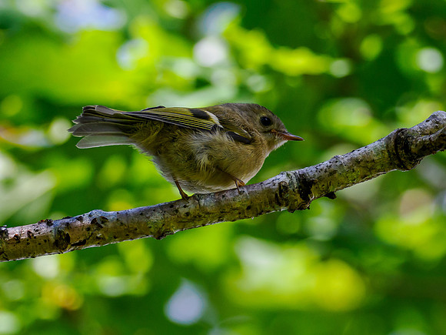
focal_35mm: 1118
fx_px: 14400
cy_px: 24
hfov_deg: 1.8
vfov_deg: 1.3
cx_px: 64
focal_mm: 300
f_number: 4
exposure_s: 1/1000
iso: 500
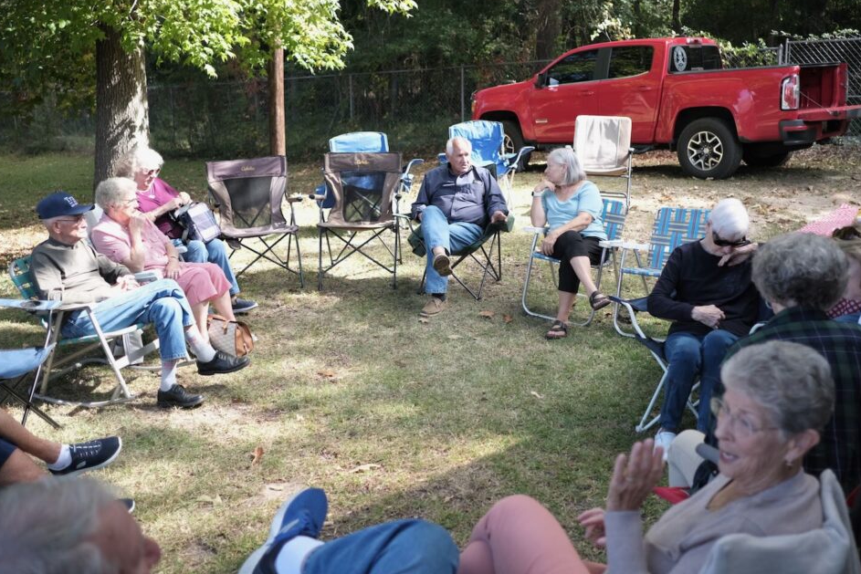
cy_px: 272
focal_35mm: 38
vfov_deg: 35.1
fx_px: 909
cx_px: 457
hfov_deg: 50.7
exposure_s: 1/400
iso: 160
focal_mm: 23
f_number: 2.2
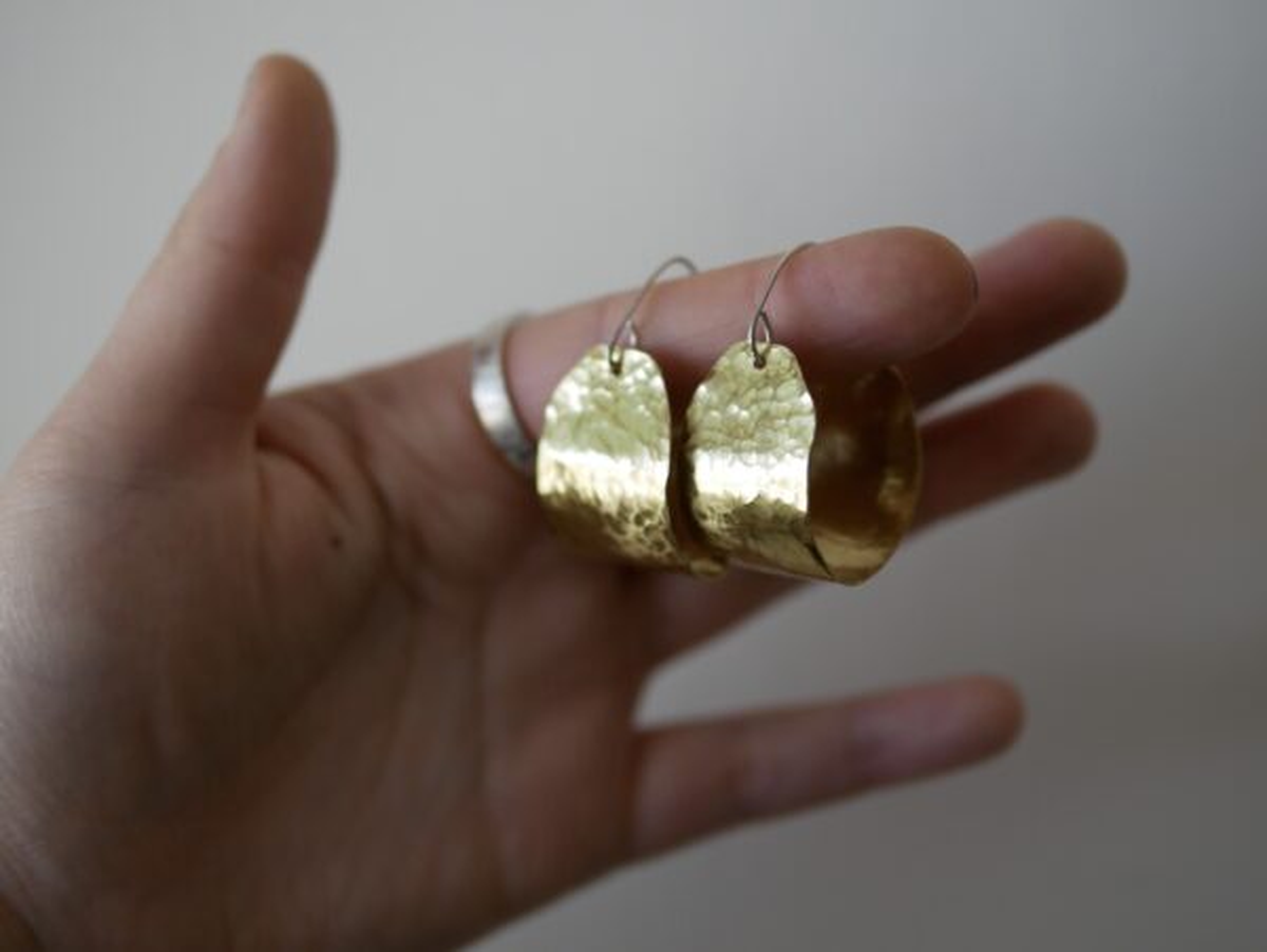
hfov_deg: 38.2
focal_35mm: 50
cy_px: 476
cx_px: 634
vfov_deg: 29.1
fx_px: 1832
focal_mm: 25
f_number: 1.8
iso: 200
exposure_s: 1/160
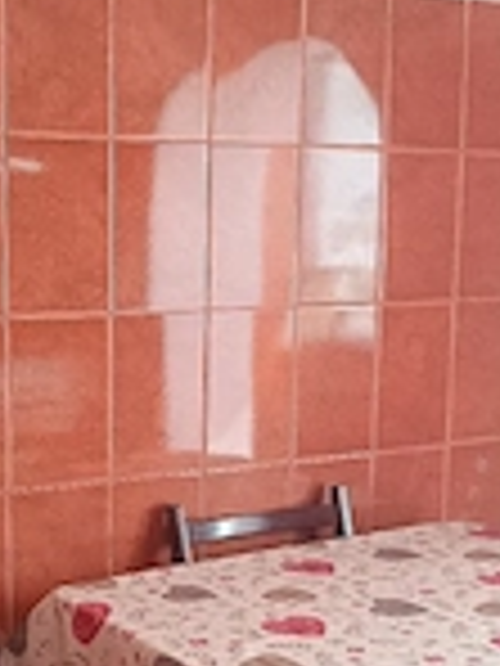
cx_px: 99
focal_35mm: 65
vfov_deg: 29.7
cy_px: 432
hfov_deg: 22.3
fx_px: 1252
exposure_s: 1/101
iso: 506
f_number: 1.88
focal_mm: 5.59
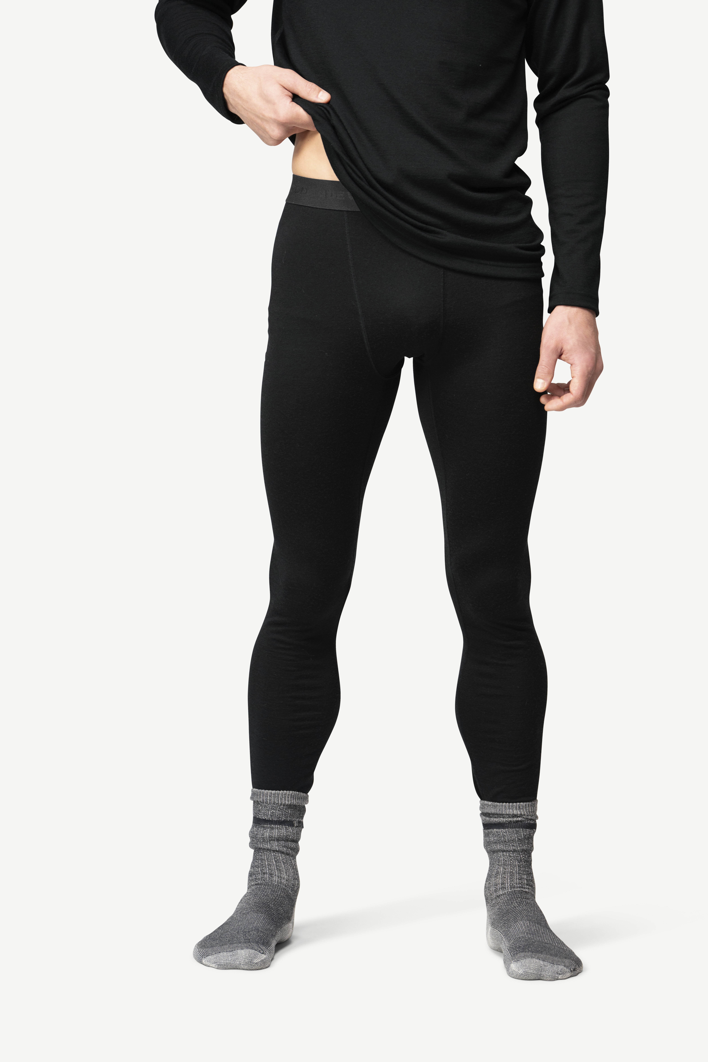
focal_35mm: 114
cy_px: 531
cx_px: 354
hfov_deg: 12.0
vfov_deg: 17.9
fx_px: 3363
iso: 500
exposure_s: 1/50
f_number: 5
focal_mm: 114
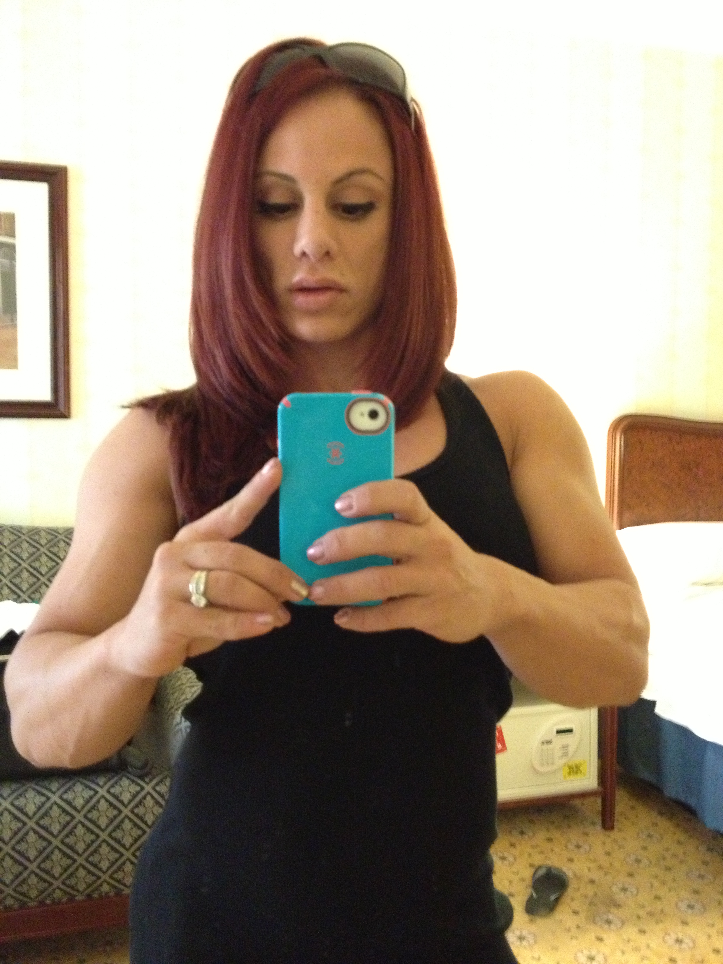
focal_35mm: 35
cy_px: 482
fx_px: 975
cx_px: 362
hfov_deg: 40.7
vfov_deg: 52.6
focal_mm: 4.28
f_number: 2.4
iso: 640
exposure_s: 1/15
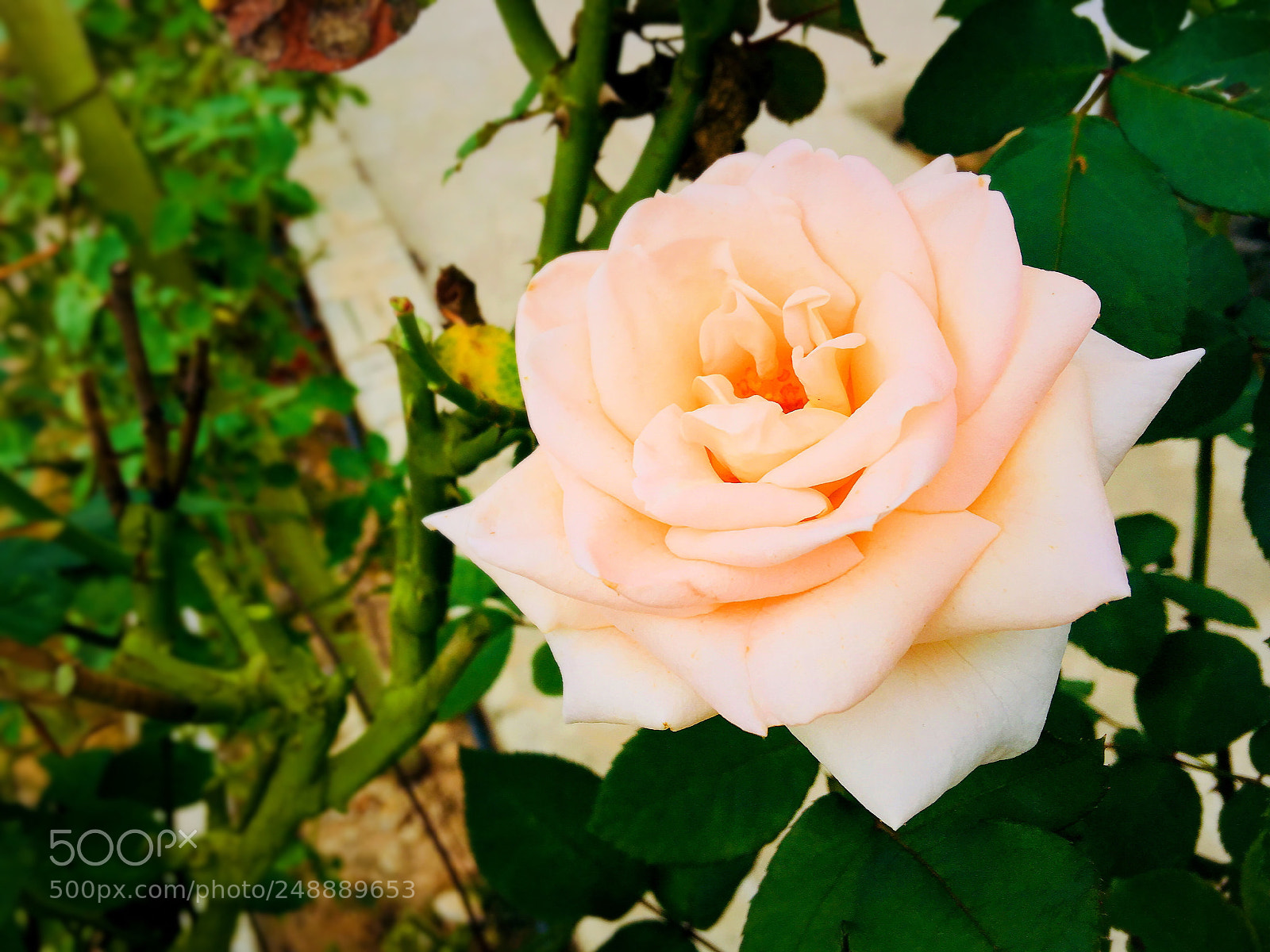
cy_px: 476
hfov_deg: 61.7
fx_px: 1064
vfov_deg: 48.2
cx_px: 635
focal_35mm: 29
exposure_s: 1/1221
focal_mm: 4.15
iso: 25
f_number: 2.2
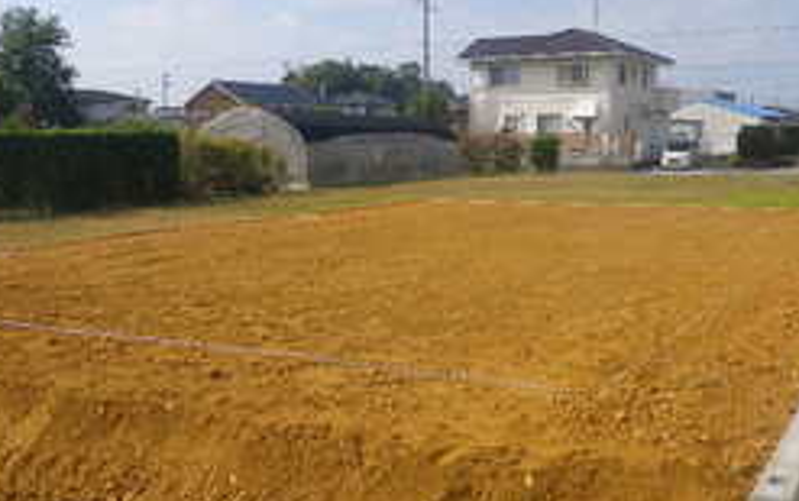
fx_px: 1046
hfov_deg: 41.8
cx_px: 391
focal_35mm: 48
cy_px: 330
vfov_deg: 26.8
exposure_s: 1/800
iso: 80
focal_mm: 5
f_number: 4.2
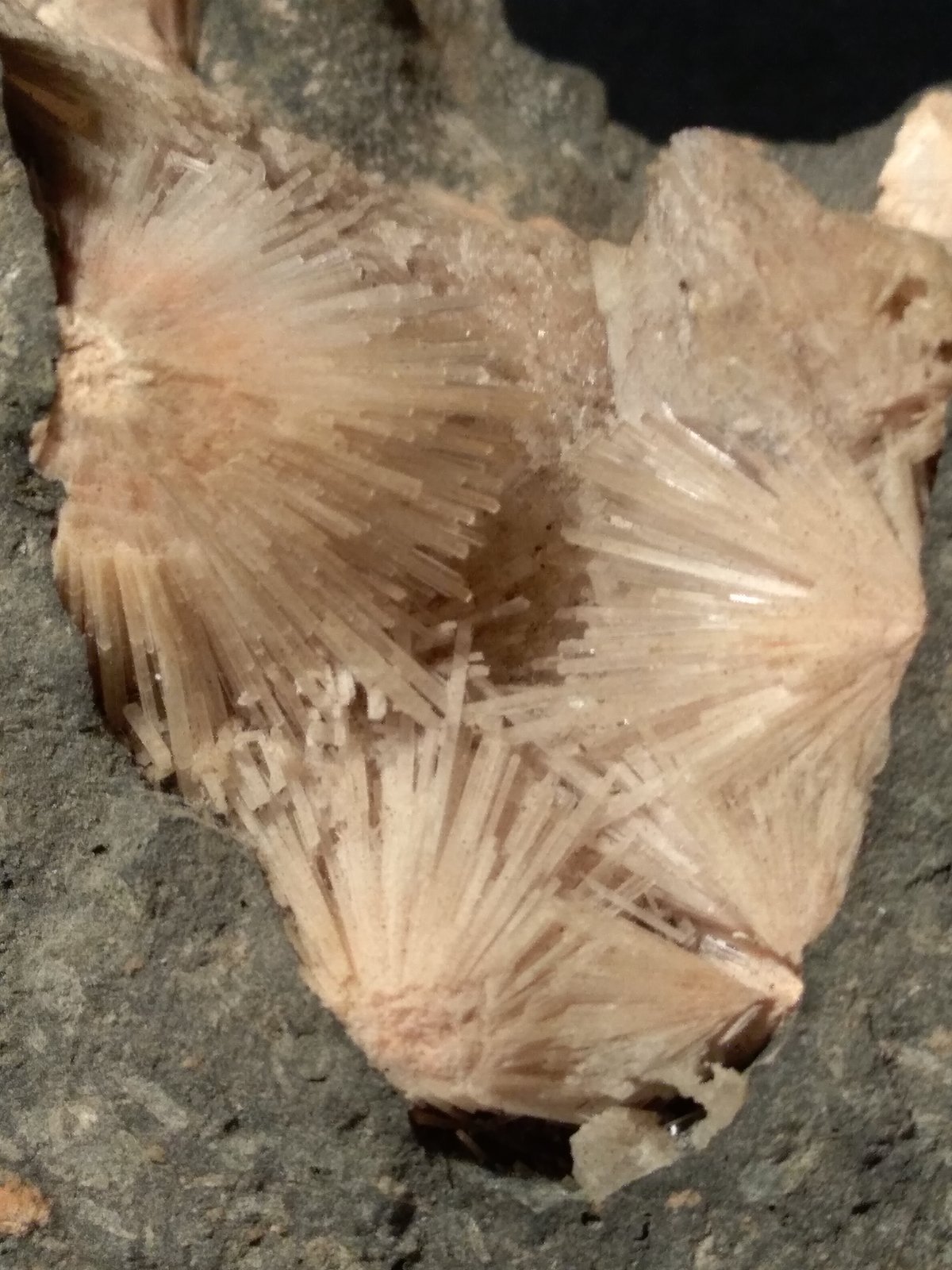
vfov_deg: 67.3
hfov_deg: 53.1
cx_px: 476
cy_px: 635
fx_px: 953
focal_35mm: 26
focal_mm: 3.54
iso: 207
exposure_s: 1/33.3
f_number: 2
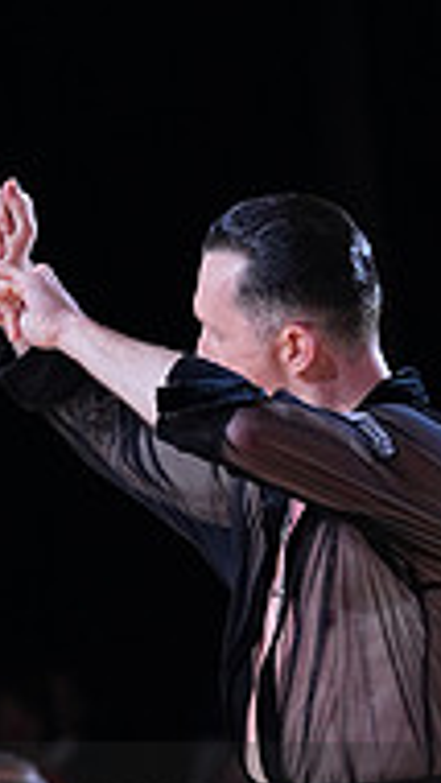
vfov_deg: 4.2
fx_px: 10697
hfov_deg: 2.4
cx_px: -113
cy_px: 882
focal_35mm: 515
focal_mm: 161
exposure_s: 1/500
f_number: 4
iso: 1600
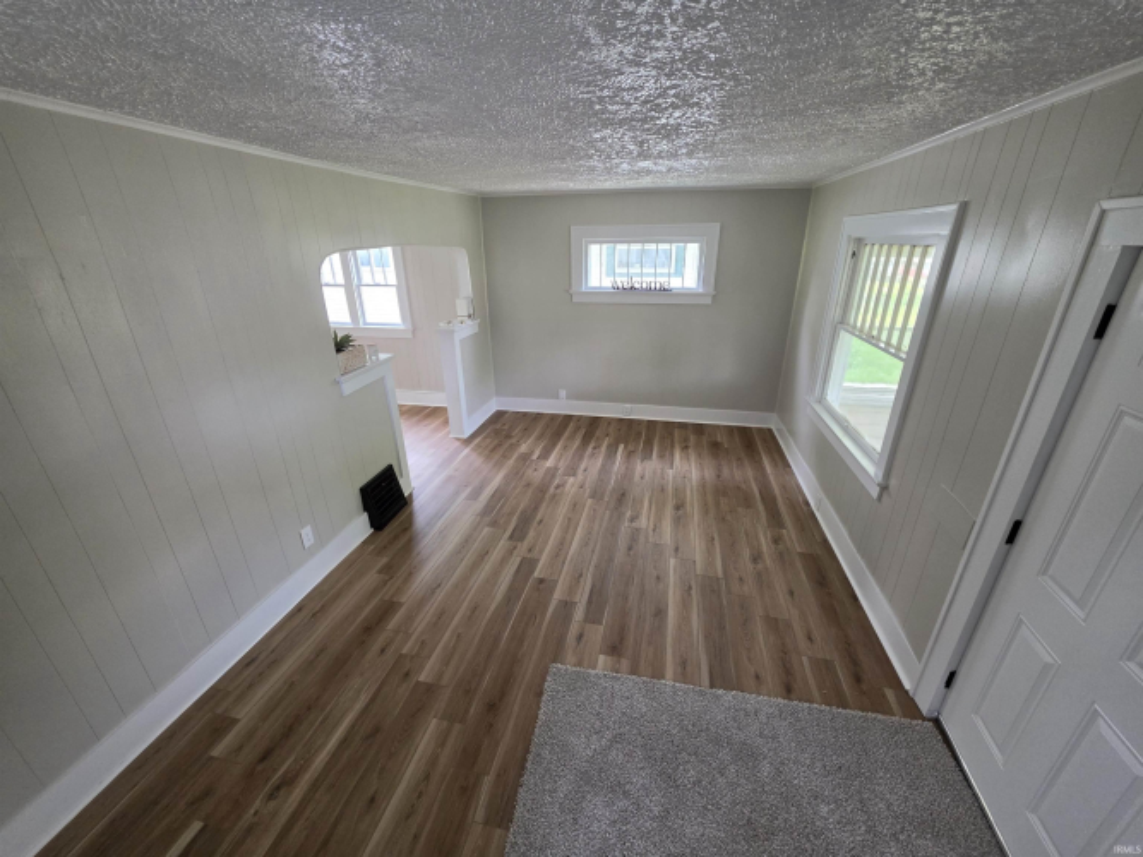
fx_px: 429
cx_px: 572
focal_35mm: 13
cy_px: 428
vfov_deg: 89.9
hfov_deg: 106.2
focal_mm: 2.2
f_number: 1.9
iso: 200
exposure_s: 1/120
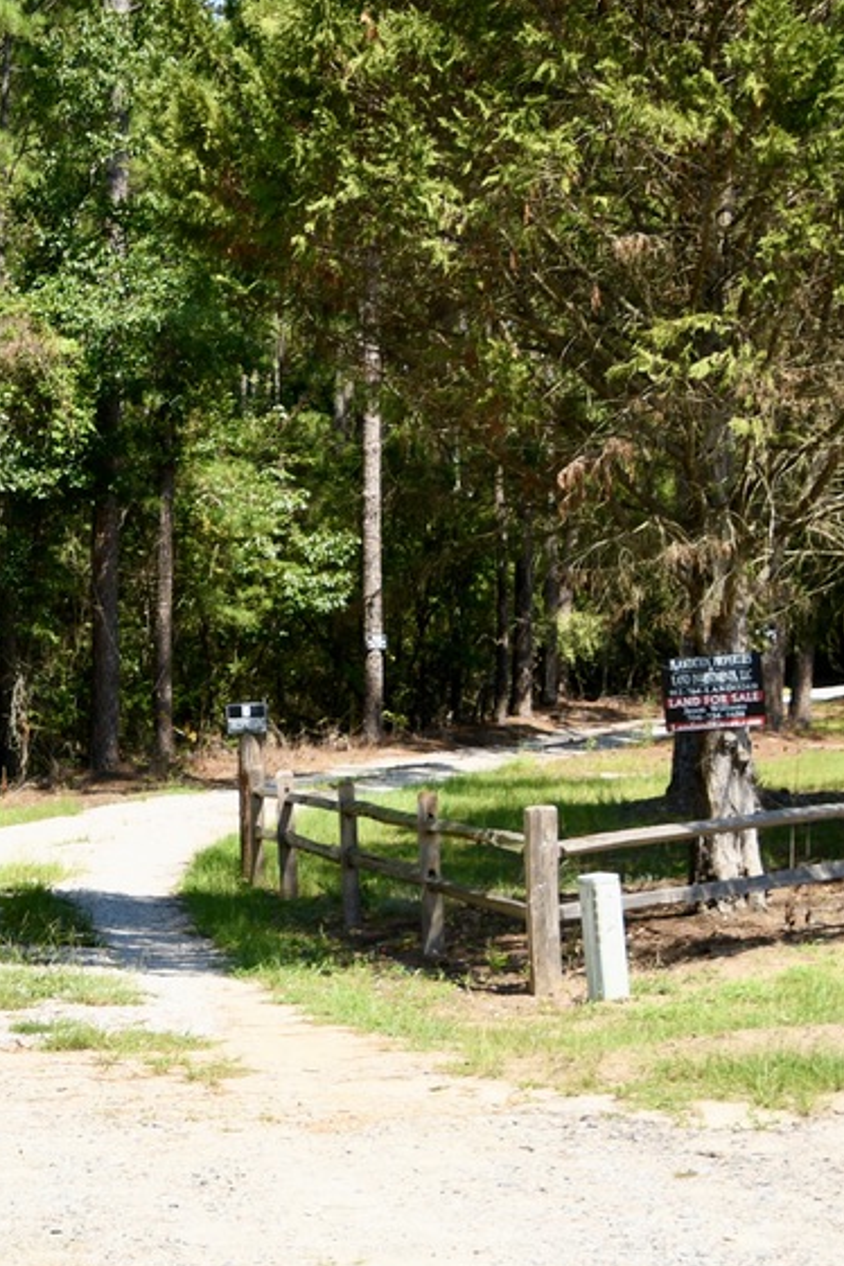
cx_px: 131
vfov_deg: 21.9
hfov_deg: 14.6
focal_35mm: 93
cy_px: 560
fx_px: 3270
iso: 250
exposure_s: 1/400
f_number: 6.3
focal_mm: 32
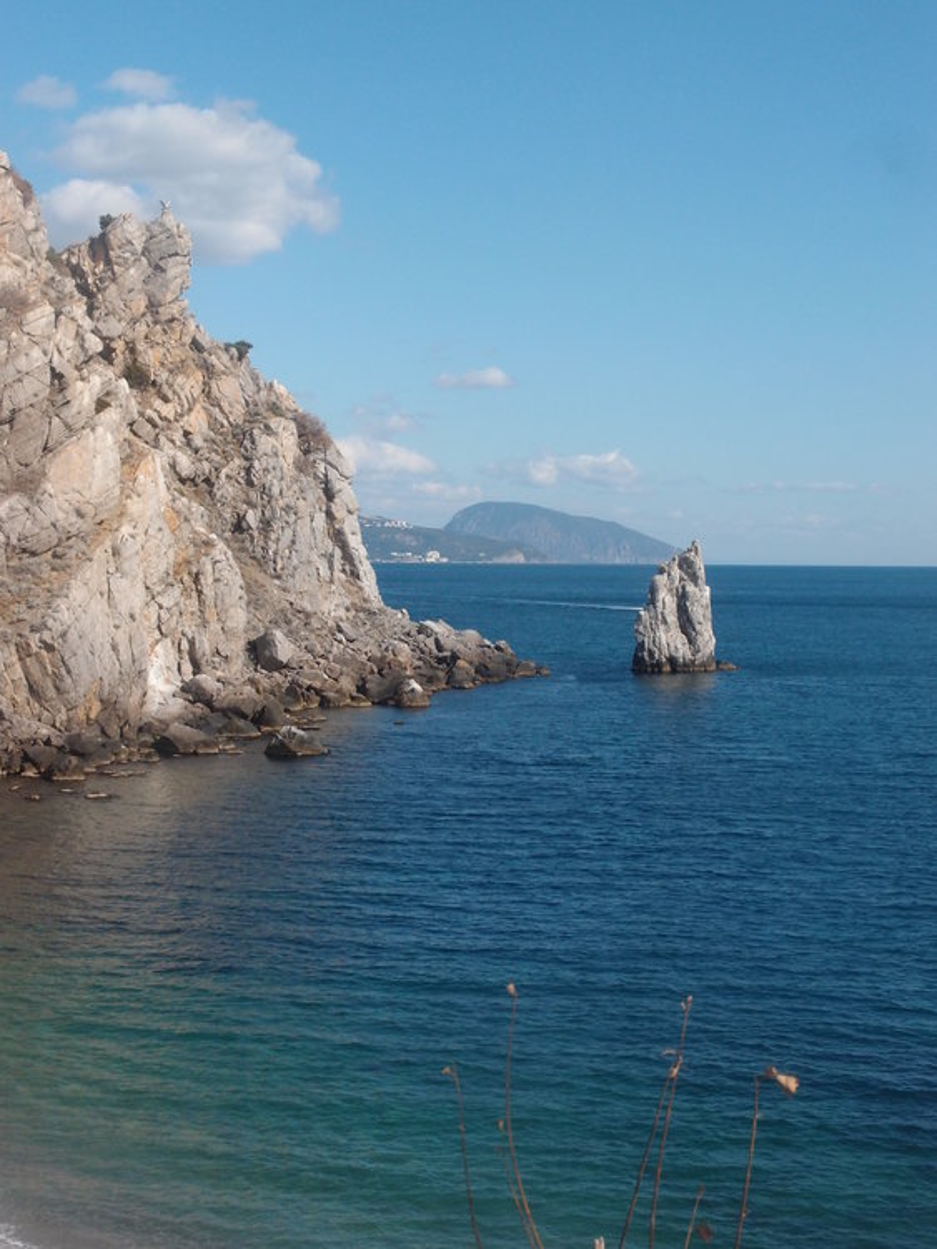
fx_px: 2164
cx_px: 468
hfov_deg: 24.4
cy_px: 624
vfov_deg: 32.2
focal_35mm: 60
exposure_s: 1/800
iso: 125
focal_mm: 12.88
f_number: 5
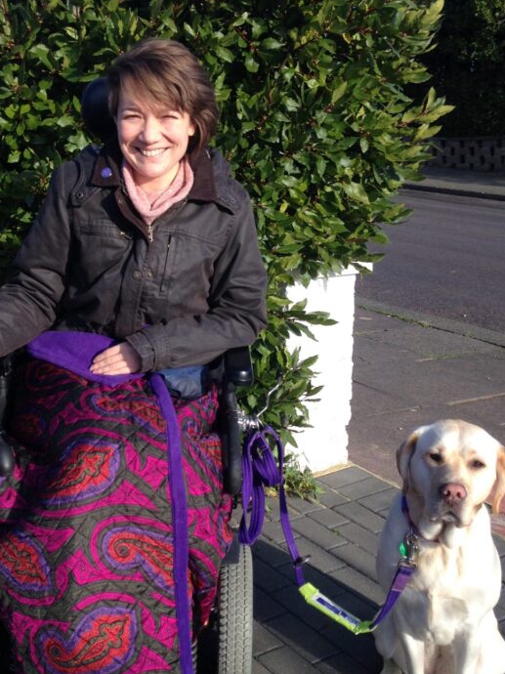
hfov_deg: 29.6
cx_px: 211
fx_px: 954
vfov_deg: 38.8
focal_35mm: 49
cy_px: 383
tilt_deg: -17.2
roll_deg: +0.7
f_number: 2.4
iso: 50
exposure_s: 1/704
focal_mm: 4.12
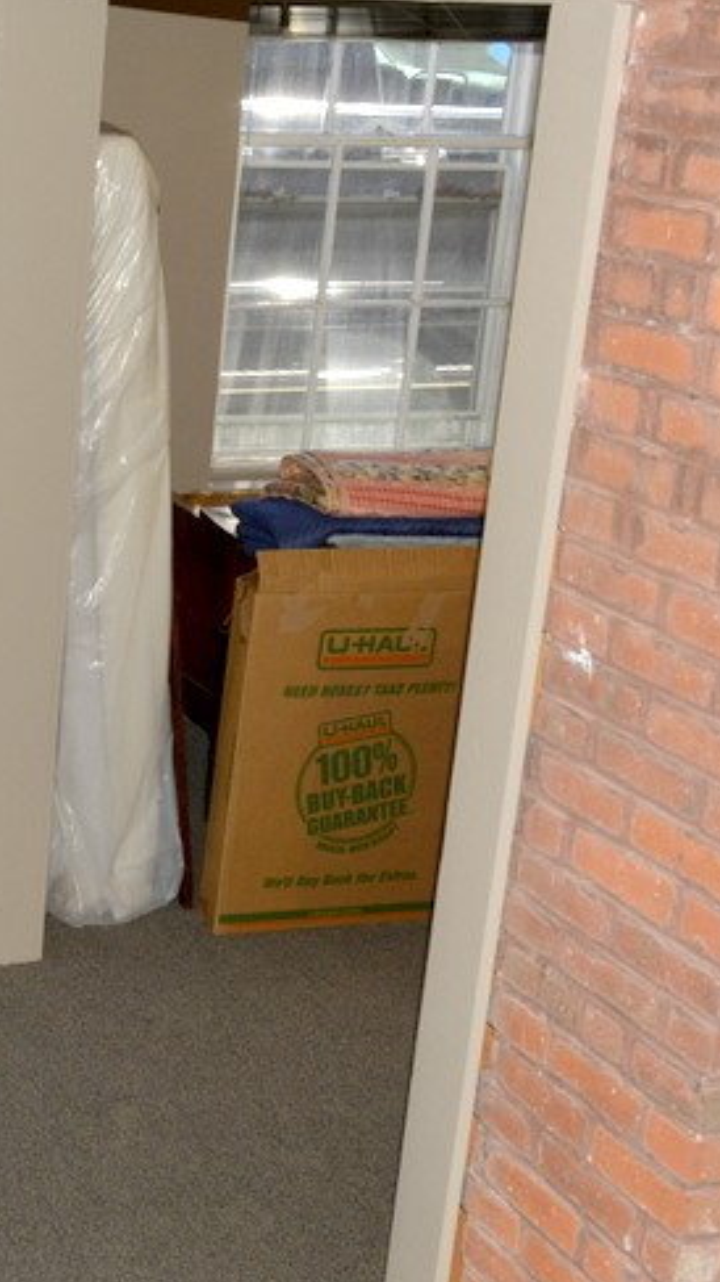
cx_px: -229
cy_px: 716
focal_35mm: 66
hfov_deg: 17.1
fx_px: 2243
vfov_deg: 31.9
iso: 200
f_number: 5.6
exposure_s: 1/125
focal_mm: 20
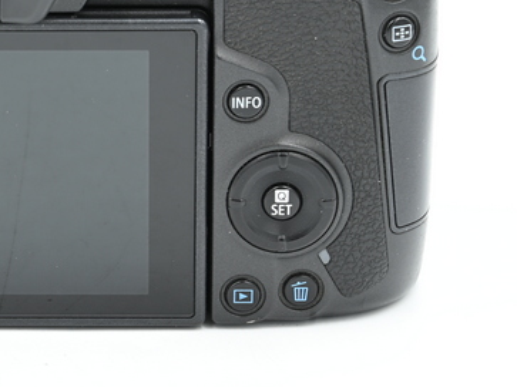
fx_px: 2687
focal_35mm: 180
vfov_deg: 8.2
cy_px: 28
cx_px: 51
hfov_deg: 10.9
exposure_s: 1/6
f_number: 14
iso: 100
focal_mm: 68
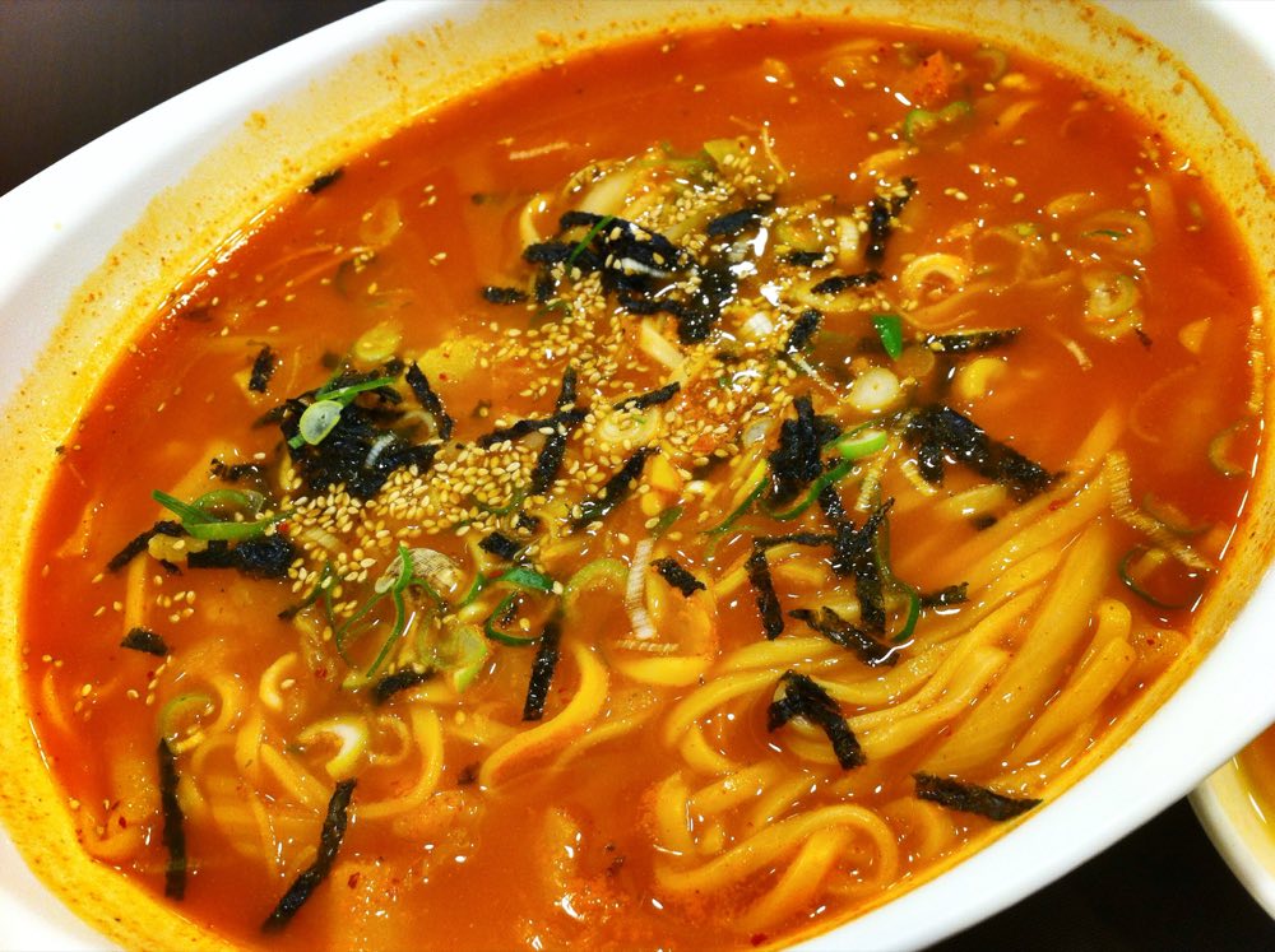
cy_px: 476
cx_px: 638
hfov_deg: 52.7
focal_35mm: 35
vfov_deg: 40.6
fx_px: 1287
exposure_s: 1/24
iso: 80
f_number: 2.8
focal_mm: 3.85
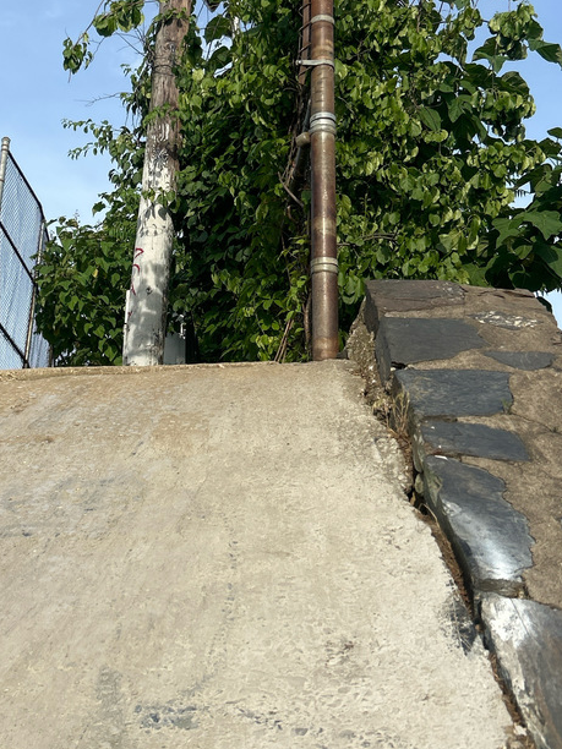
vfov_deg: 36.9
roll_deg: -3.7
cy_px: 219
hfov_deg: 28.1
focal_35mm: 51
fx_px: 1104
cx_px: 129
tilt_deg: +25.1
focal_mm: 5.7
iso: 50
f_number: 1.5
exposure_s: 1/3460
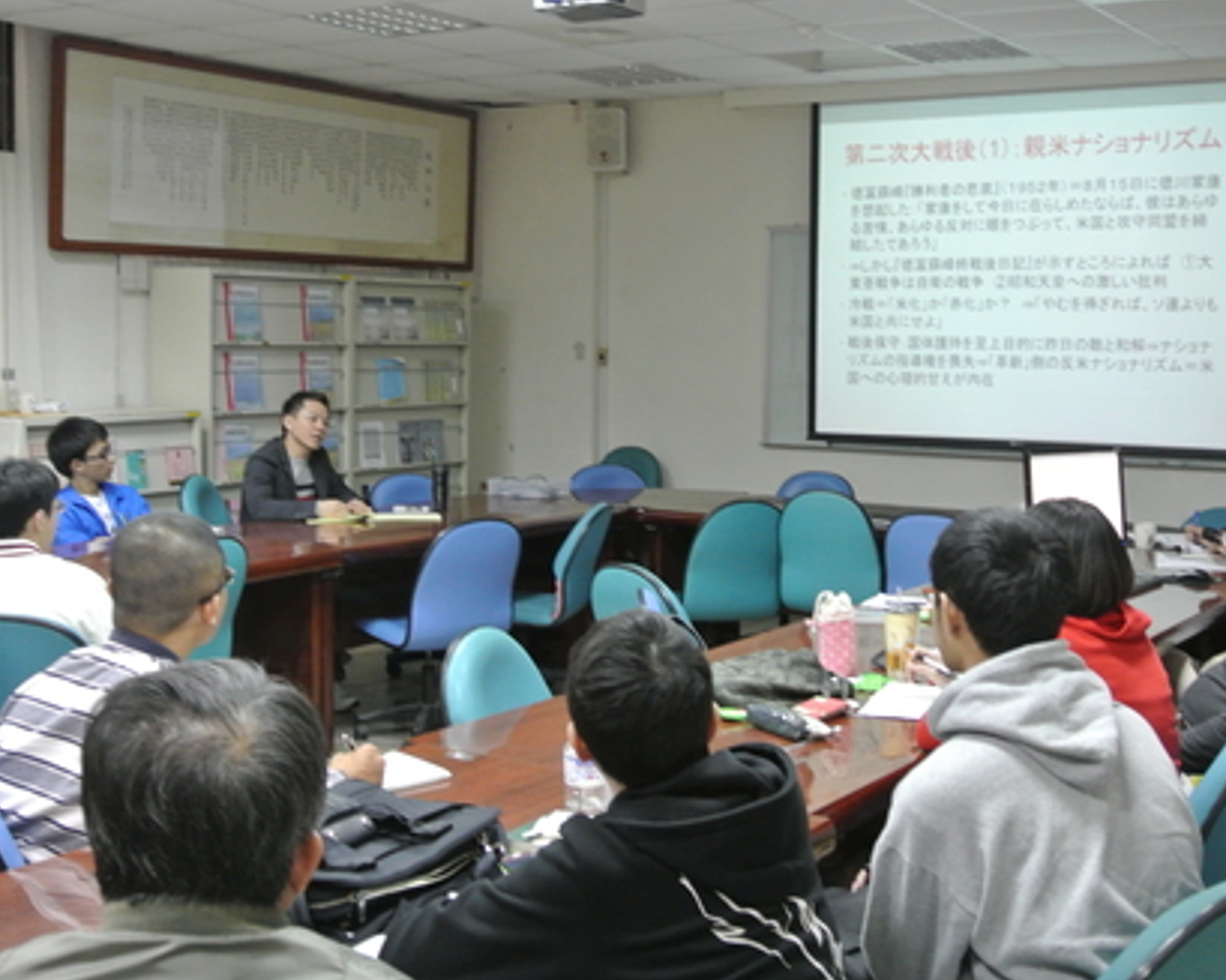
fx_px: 1669
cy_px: 499
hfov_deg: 40.2
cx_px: 719
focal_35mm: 46
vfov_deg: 32.7
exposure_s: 1/20
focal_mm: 15.1
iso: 800
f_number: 4.2
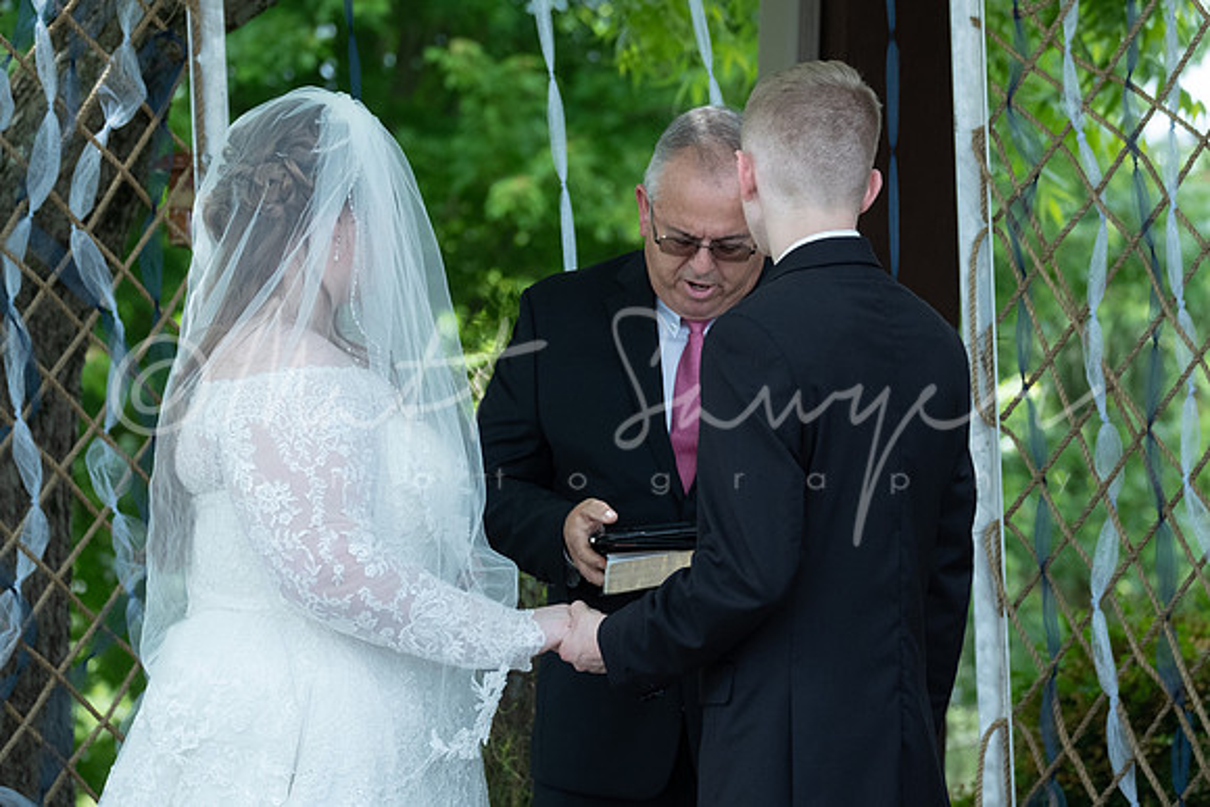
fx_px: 6699
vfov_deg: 6.9
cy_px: 438
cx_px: 722
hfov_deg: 10.3
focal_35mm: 199
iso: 800
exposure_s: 1/1000
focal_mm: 111.3
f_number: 4.6
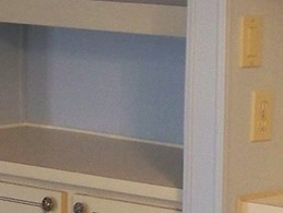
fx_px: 1817
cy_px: 134
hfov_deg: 8.9
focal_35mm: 222
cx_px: 210
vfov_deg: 6.7
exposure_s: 1/30
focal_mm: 5.85
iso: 200
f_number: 2.8
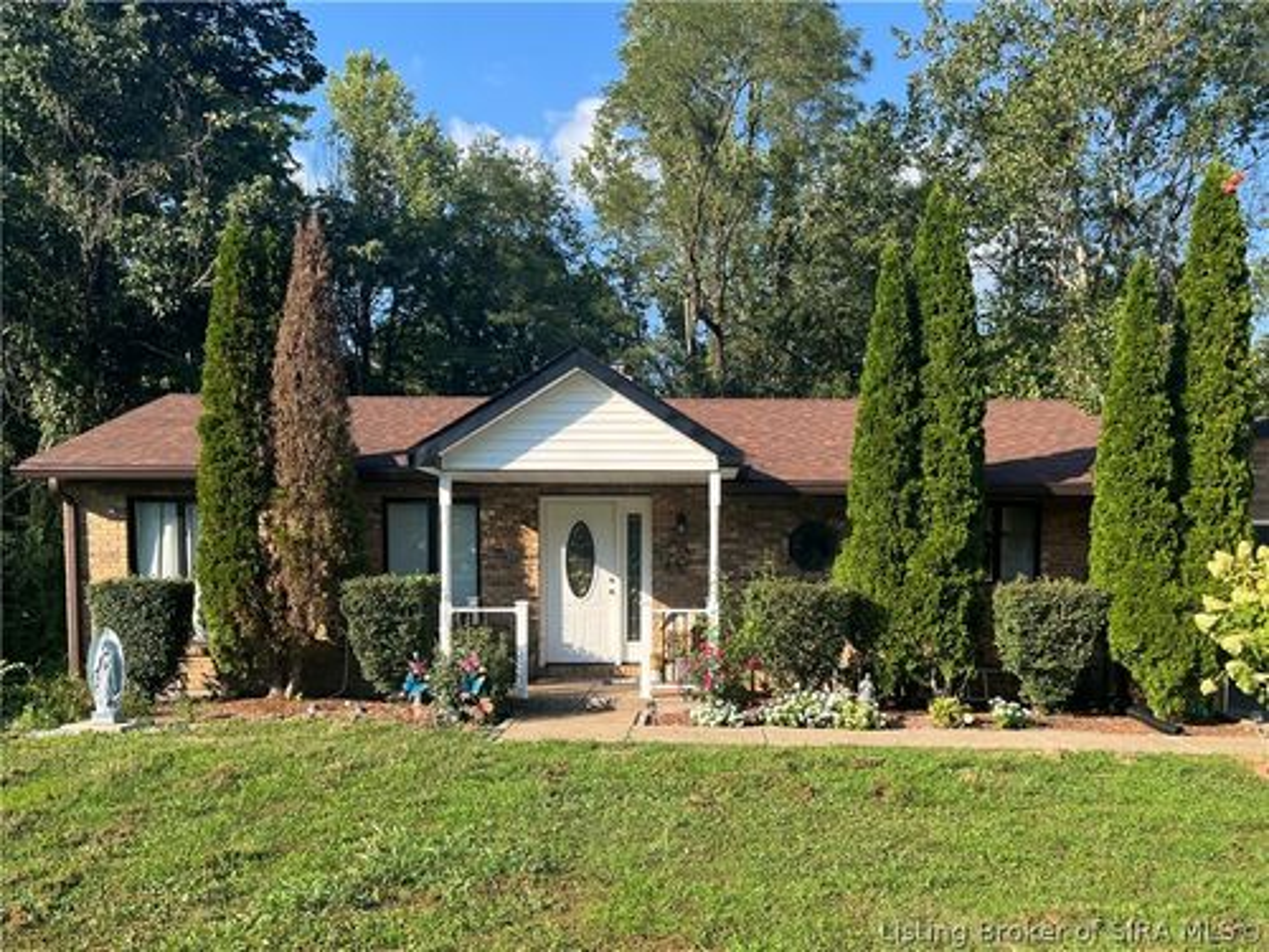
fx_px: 953
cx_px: 634
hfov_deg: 67.3
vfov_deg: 53.1
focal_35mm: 26
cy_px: 476
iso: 50
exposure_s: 1/1252
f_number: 1.6
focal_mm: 5.1
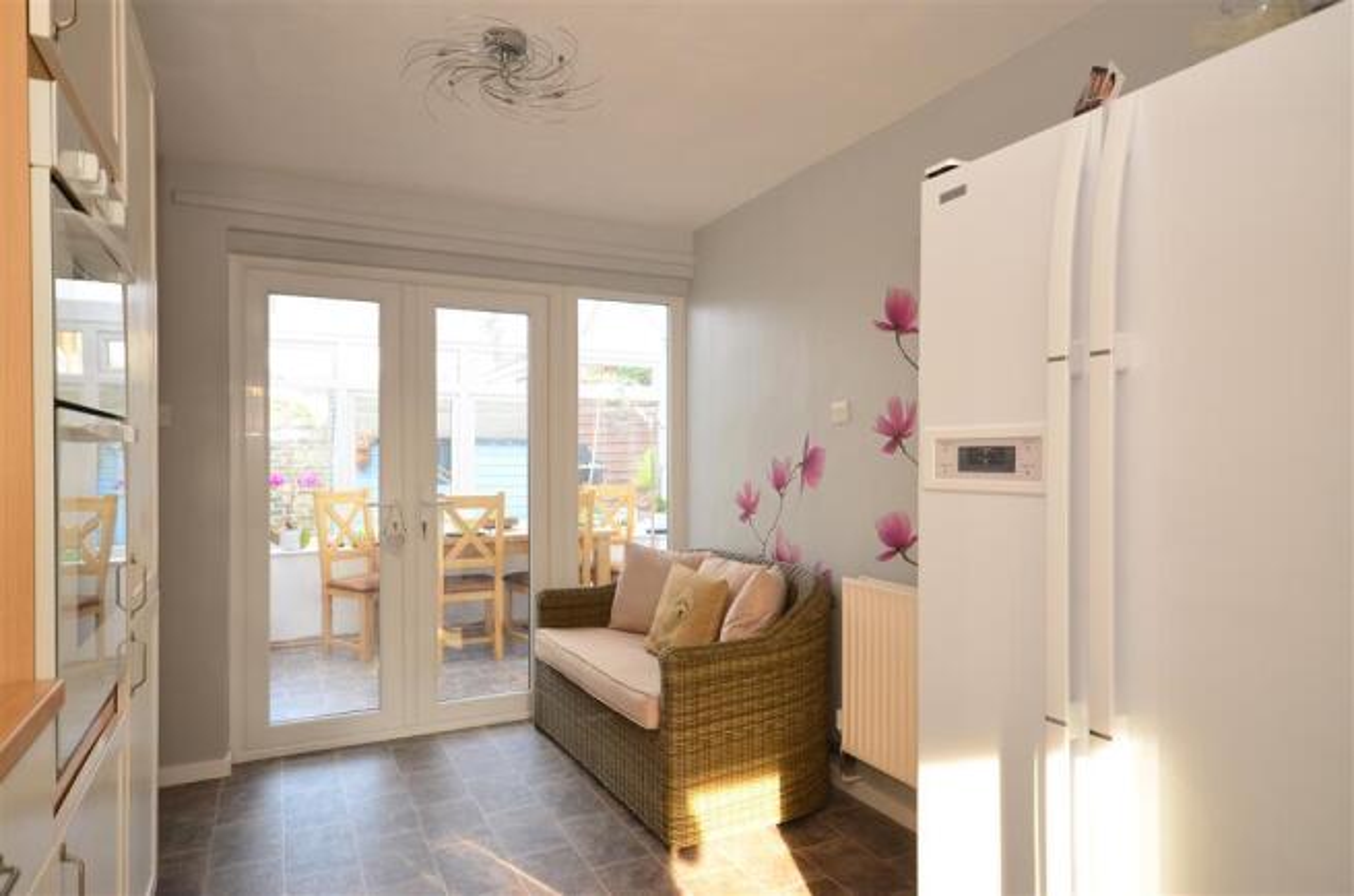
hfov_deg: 81.3
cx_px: 677
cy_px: 448
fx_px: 788
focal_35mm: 21
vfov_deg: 59.2
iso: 200
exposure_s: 1/10
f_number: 4.8
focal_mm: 14
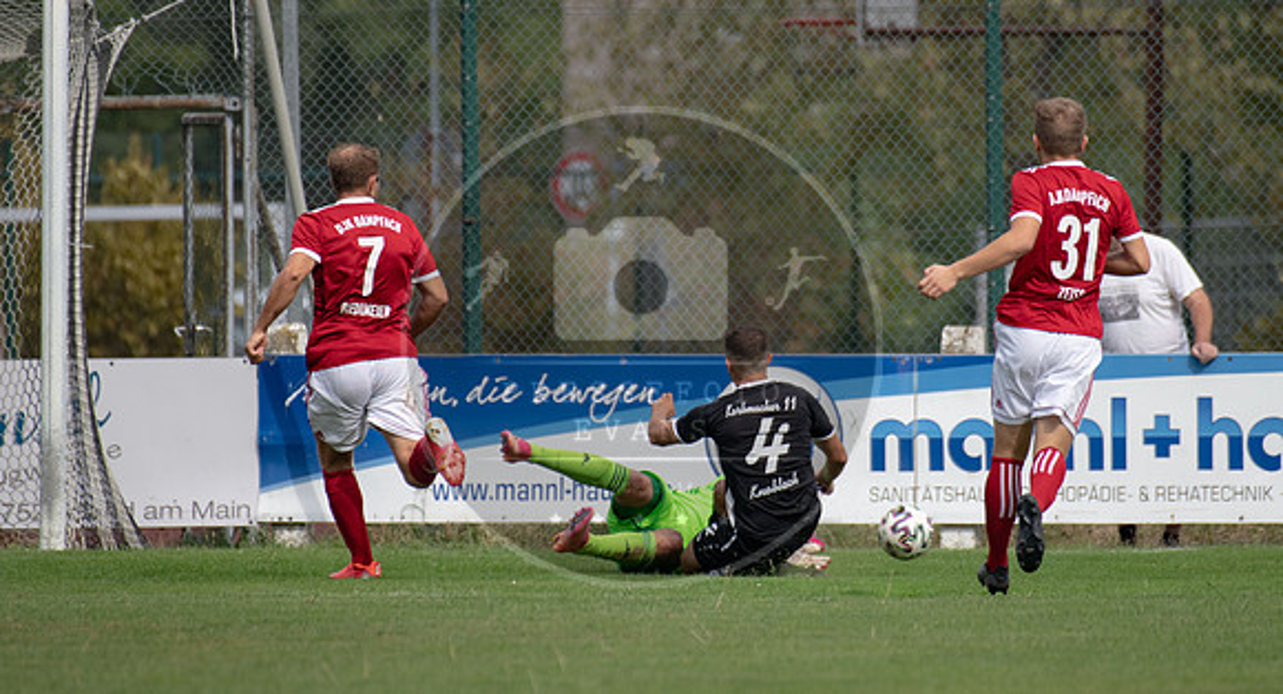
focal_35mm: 756
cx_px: 736
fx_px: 25499
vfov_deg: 1.6
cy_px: 267
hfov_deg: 2.9
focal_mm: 500
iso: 400
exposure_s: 1/1600
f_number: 5.6
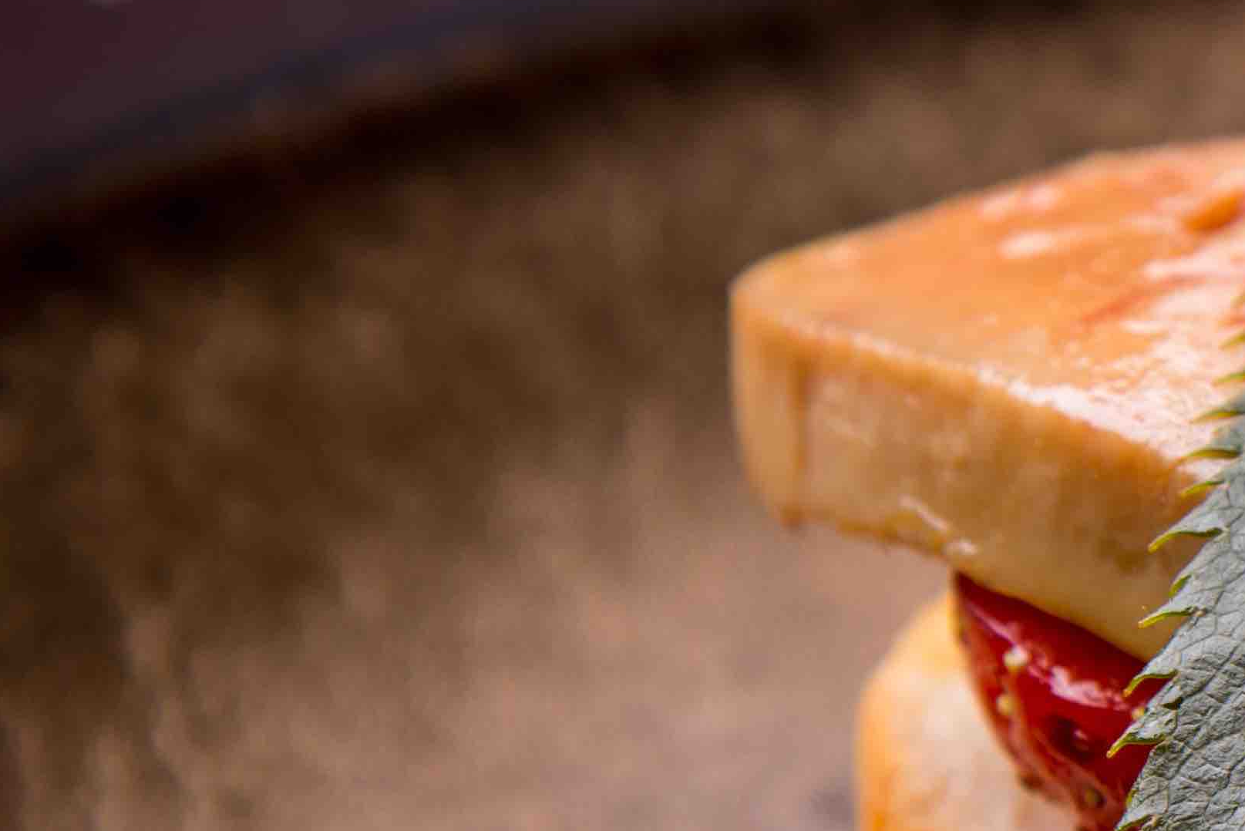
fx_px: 18923
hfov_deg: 3.8
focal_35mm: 547
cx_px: 1822
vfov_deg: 2.5
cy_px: 598
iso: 50
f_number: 8
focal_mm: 120
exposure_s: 1/100
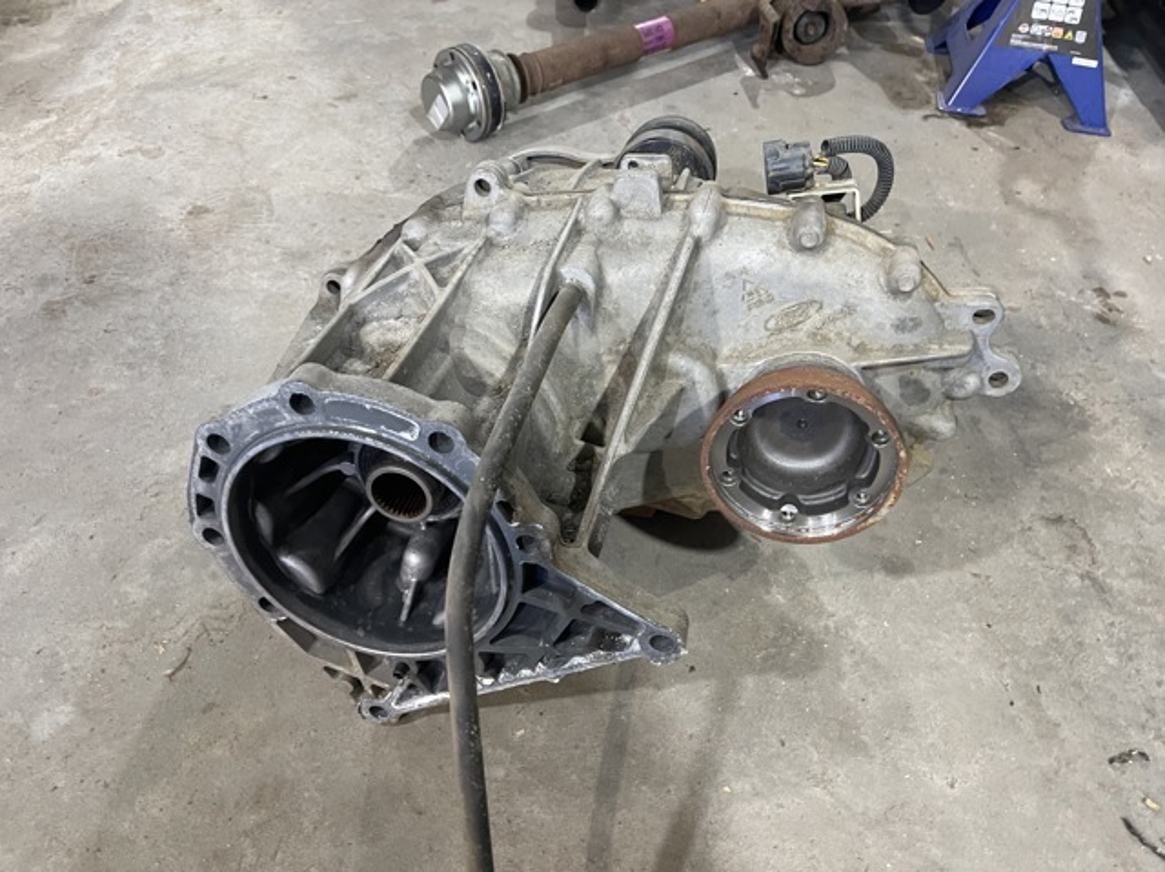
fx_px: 841
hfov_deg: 69.4
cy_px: 436
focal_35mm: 25
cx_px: 582
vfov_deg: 54.8
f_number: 1.6
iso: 250
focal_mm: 5.1
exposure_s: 1/50
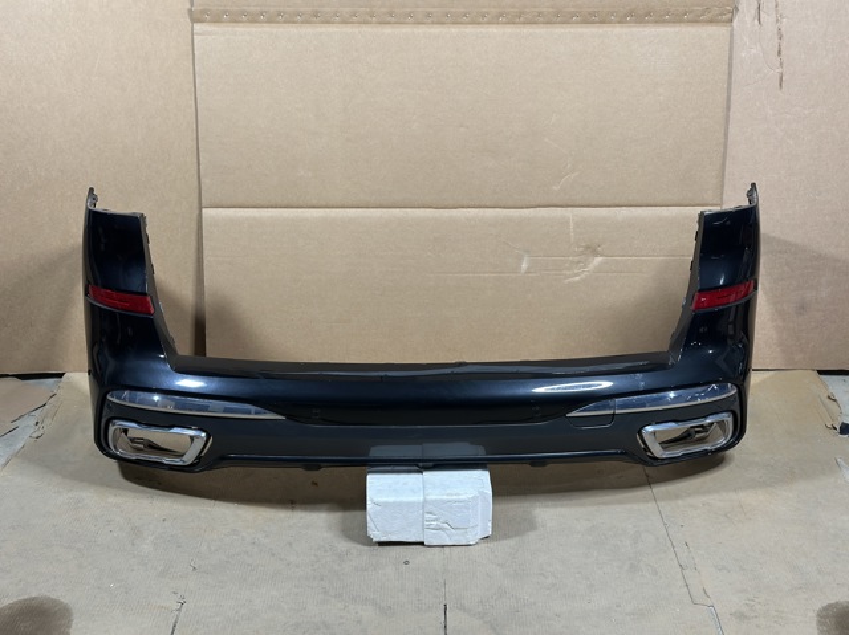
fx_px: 1176
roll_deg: +0.2
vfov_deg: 30.2
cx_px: 424
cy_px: 318
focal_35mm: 48
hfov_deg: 39.7
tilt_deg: -21.1
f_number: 1.78
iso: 250
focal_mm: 6.86
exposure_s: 1/50
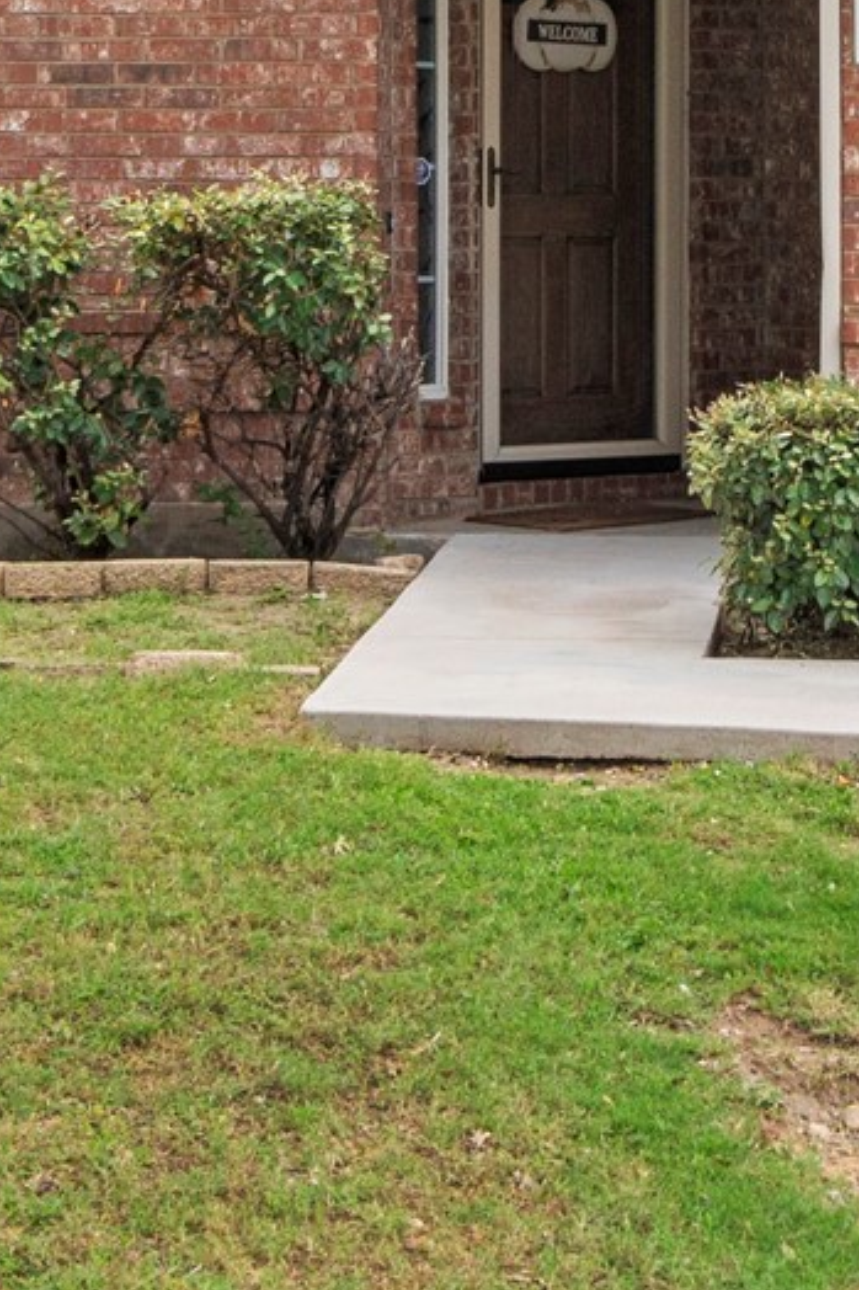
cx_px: 825
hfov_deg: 12.1
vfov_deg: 17.9
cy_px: 54
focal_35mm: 112
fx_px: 4011
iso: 200
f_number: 9
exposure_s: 1/200
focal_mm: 18
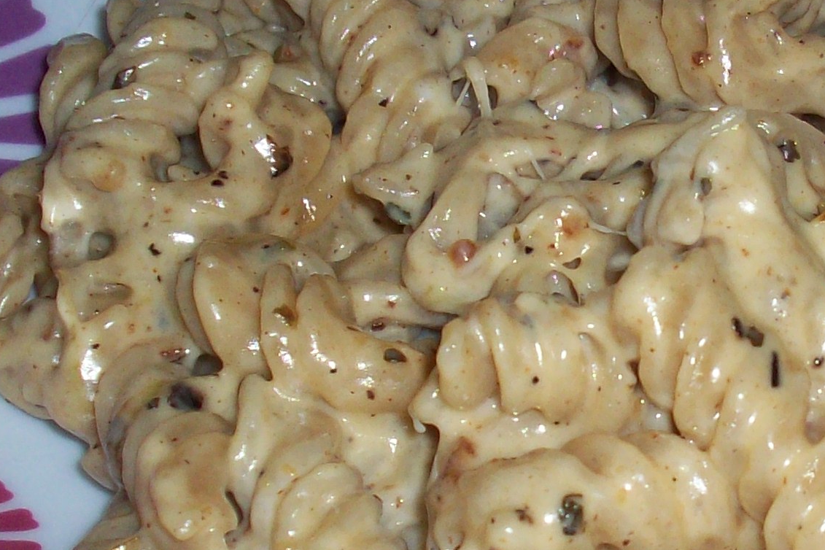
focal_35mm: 104
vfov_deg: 13.2
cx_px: 721
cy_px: 343
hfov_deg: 19.3
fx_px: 2383
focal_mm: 6.2
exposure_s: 1/64
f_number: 2.8
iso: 80
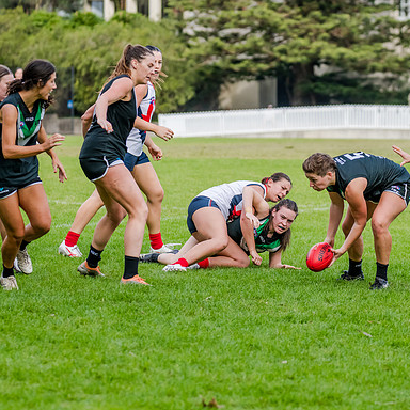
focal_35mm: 239
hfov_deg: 7.3
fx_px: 3203
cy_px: 206
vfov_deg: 7.3
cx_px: 283
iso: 800
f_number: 5
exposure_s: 1/1600
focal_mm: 180
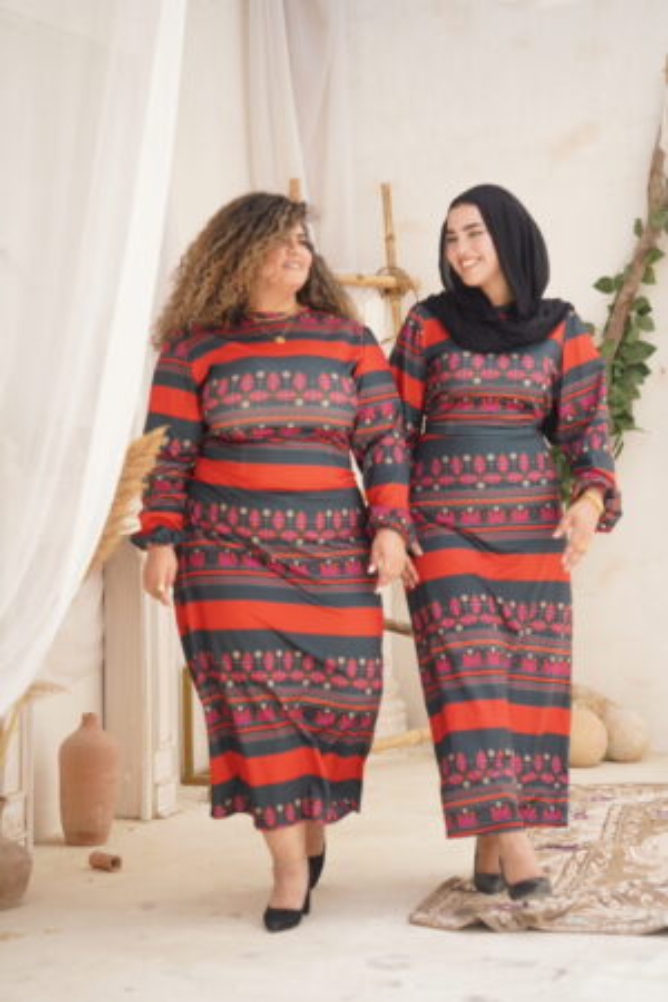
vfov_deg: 23.9
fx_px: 2366
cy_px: 501
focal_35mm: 85
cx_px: 334
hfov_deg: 16.1
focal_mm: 85
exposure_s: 1/1000
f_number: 2.2
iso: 320
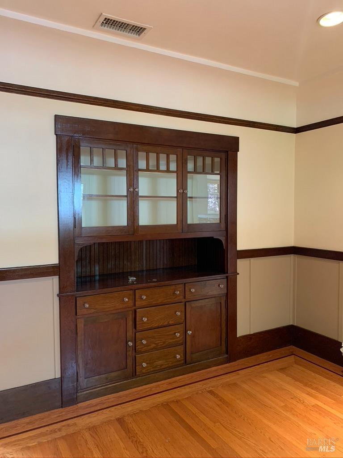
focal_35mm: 26
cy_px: 229
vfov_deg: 67.3
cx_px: 172
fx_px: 344
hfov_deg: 53.1
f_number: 1.8
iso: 320
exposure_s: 1/60
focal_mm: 4.25
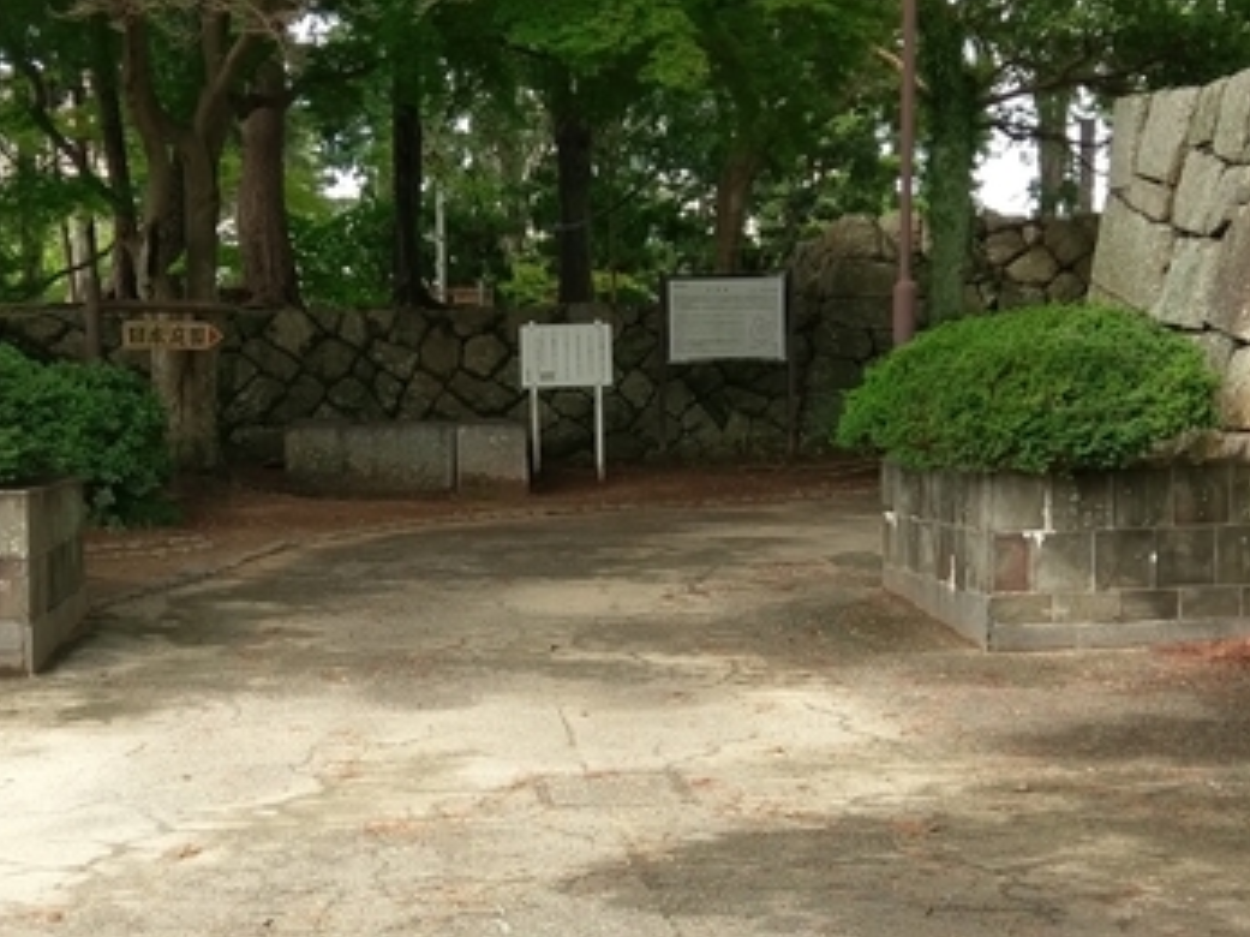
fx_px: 2166
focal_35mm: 60
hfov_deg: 32.1
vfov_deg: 24.3
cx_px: 508
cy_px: 591
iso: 100
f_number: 1.8
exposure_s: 1/444
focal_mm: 4.58
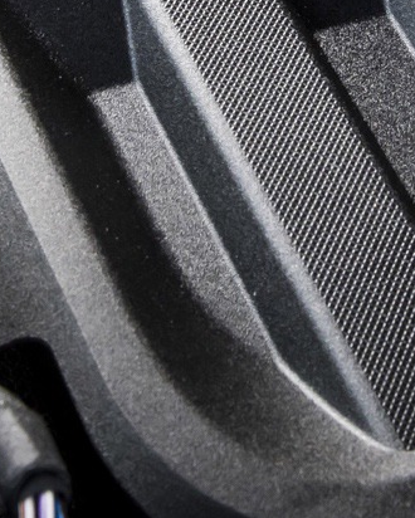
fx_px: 2148
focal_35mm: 140
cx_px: 273
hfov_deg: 11.0
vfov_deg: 13.4
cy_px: -72
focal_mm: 32
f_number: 11
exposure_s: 1/30
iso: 800
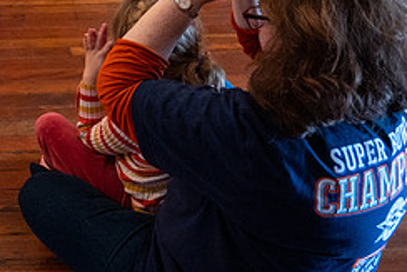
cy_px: -18
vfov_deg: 22.6
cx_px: 40
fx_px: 645
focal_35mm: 57
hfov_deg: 33.2
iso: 3200
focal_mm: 24
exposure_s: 1/50
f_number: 4
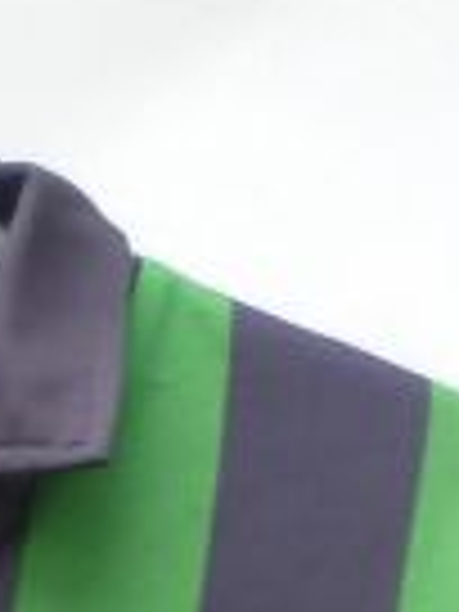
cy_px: 1656
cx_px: -320
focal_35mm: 166
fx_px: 2935
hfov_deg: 8.6
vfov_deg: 9.9
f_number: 2.9
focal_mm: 5.4
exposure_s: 1/100
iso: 100
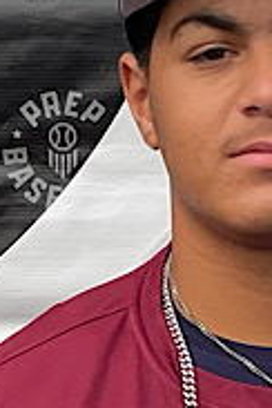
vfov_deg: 30.3
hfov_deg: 20.2
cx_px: 250
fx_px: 748
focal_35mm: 66
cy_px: 265
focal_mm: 3
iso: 16
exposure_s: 1/770
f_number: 1.8
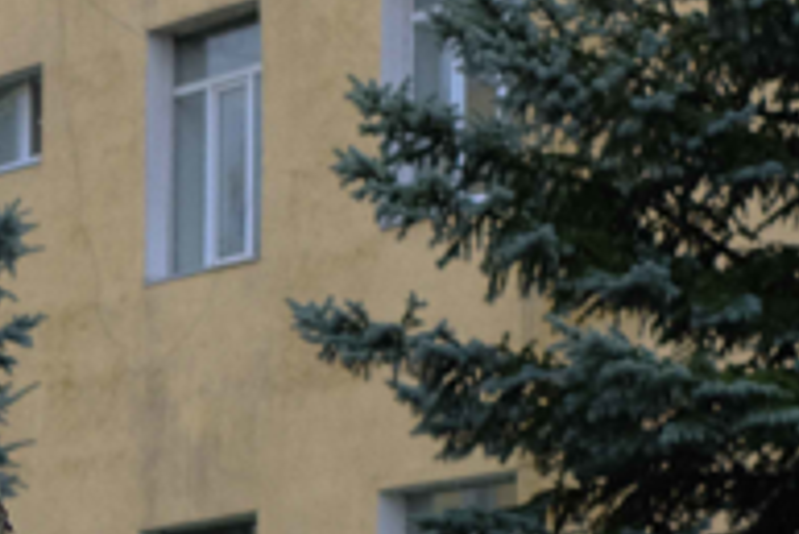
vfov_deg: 6.6
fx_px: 4575
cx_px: -224
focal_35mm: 206
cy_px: 687
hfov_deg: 9.8
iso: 640
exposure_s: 1/500
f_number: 3.2
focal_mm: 35
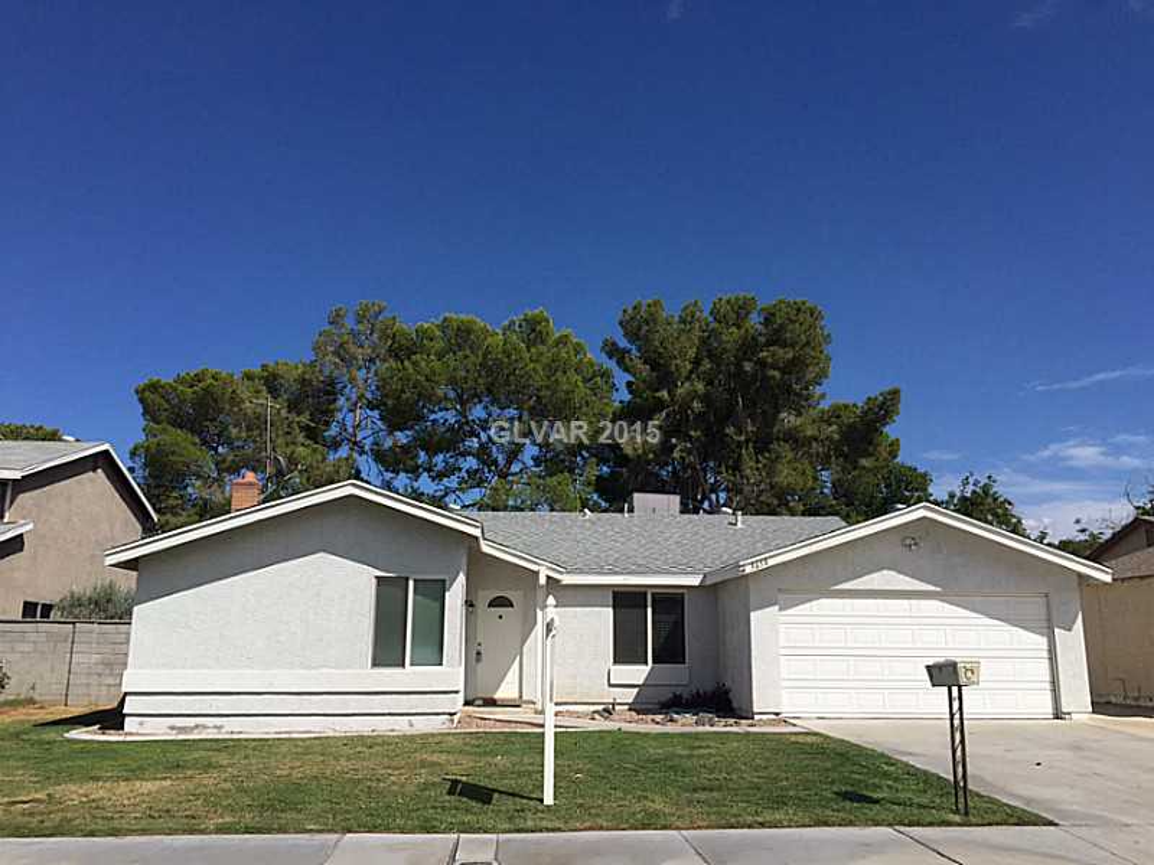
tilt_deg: +11.2
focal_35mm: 29
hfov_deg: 61.7
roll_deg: -0.4
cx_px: 577
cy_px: 432
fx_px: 967
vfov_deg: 48.2
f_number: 2.2
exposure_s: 1/4950
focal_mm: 4.15
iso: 32
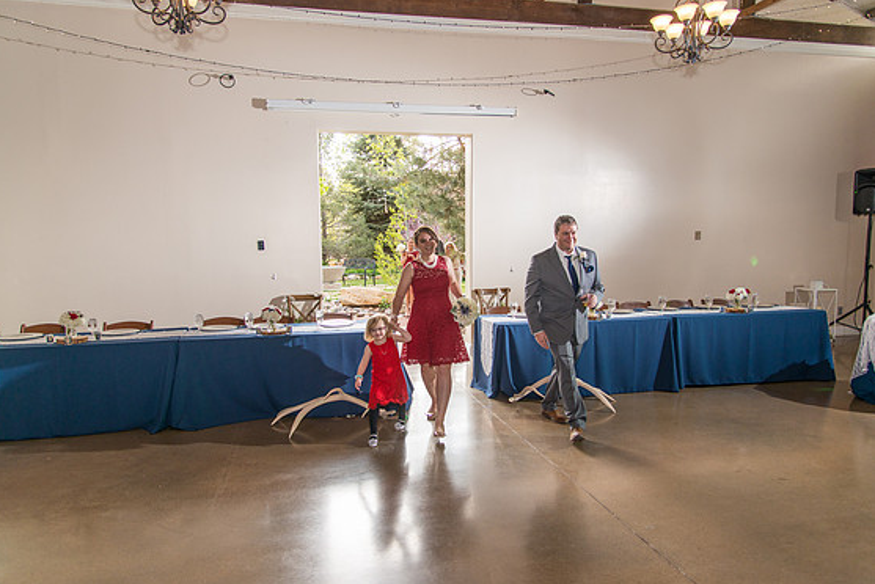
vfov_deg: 51.3
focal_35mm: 25
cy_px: 299
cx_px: 423
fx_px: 608
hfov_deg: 71.5
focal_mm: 24
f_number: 4
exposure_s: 1/200
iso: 400
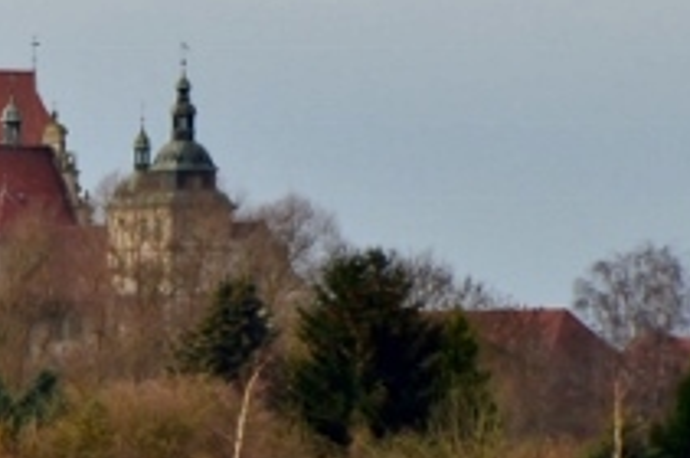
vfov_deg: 1.1
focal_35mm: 1228
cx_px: -160
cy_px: 236
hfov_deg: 1.7
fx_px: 23501
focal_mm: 270
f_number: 10
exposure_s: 1/200
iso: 400
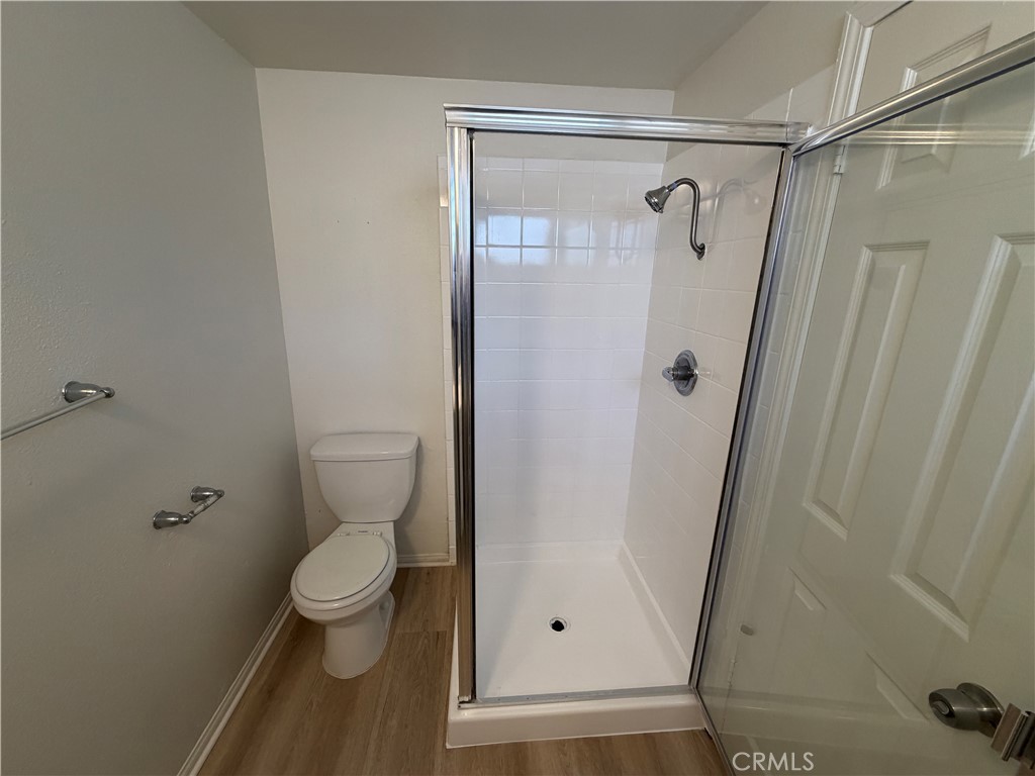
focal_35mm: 14
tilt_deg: -16.0
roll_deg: -1.1
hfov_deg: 102.1
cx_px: 518
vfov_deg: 85.7
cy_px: 388
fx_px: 419
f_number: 2.2
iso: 250
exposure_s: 1/120
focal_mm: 2.22
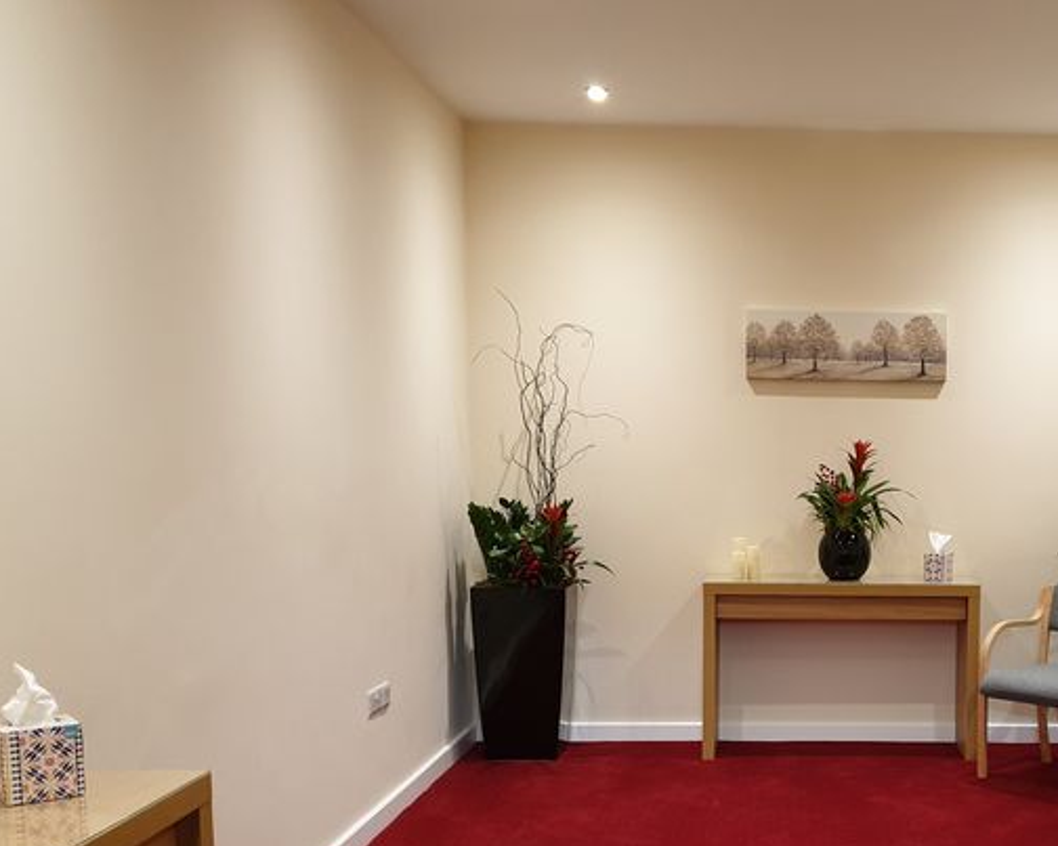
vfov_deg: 34.4
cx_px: 811
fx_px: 1346
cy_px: 602
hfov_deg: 41.5
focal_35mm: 43
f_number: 1.5
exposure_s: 1/50
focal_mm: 4.3
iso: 200
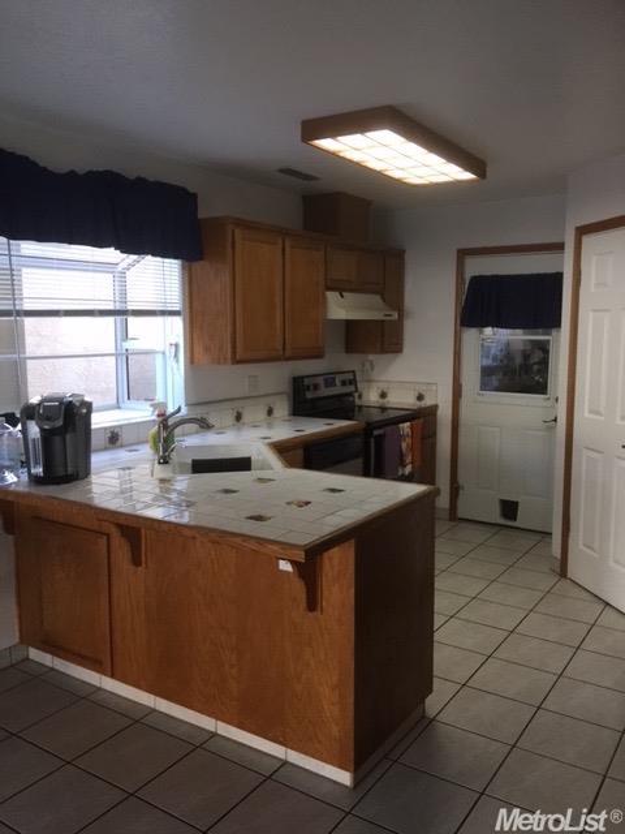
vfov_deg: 61.7
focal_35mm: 29
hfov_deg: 48.2
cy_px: 417
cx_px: 312
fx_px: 698
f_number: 2.2
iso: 50
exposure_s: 1/30
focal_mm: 4.15
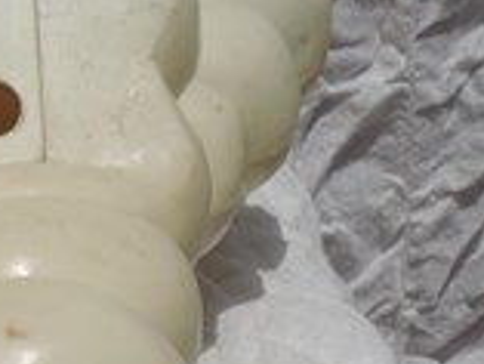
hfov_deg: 11.7
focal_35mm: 164
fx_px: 2295
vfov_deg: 9.0
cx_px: -157
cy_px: 290
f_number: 5.4
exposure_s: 1/1600
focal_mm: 7.6
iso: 80
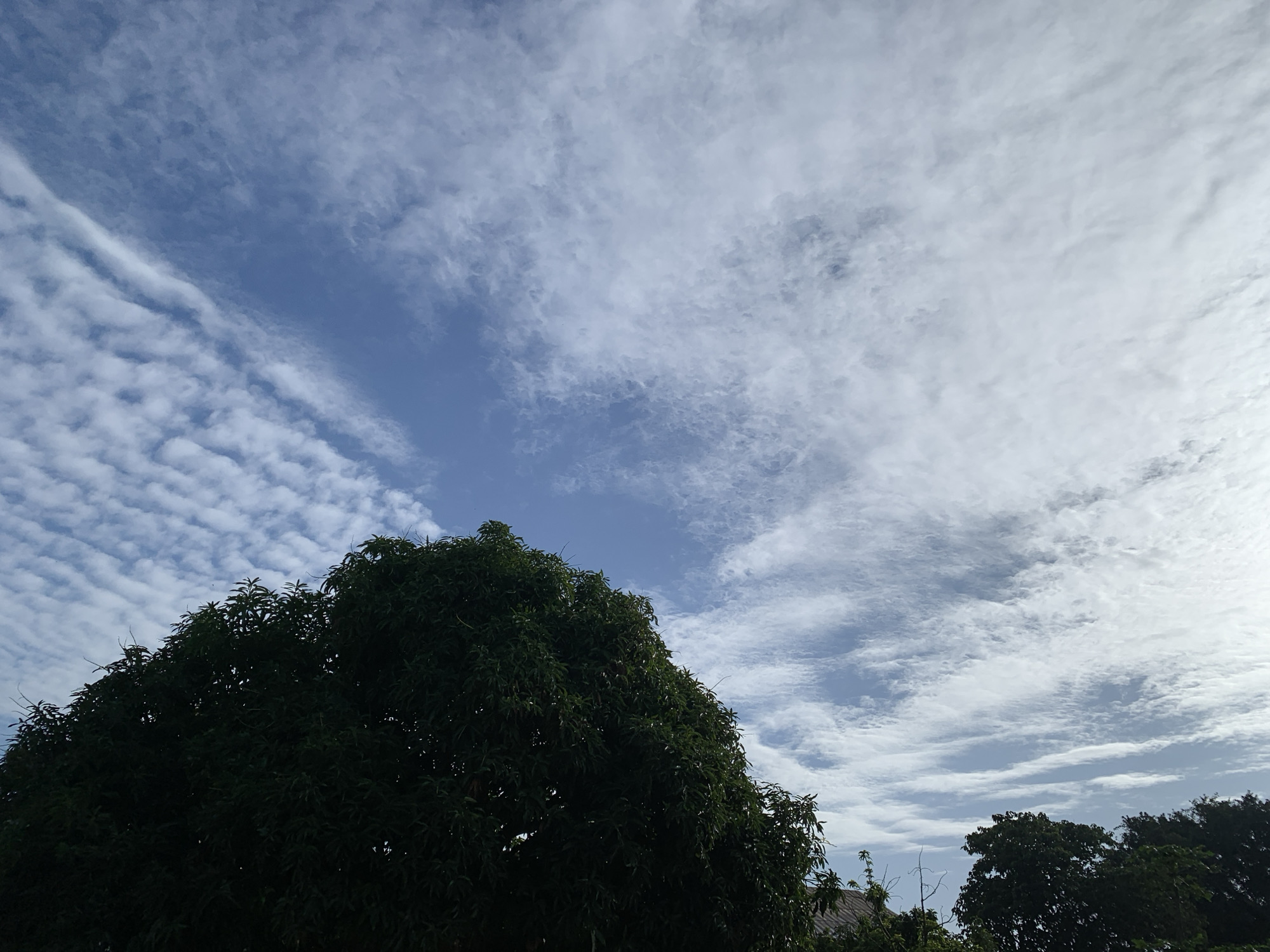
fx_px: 954
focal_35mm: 26
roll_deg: -2.7
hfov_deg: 67.3
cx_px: 635
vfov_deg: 53.1
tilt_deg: +29.5
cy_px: 476
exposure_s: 1/6897
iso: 25
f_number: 1.8
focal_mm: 4.25
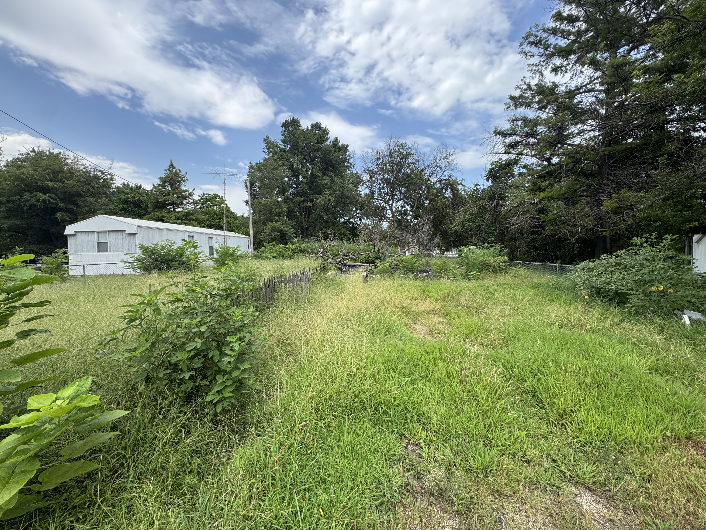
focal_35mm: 14
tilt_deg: -3.6
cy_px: 265
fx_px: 286
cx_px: 353
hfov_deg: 102.1
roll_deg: +0.3
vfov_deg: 85.7
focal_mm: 2.22
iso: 40
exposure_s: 1/548
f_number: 2.2
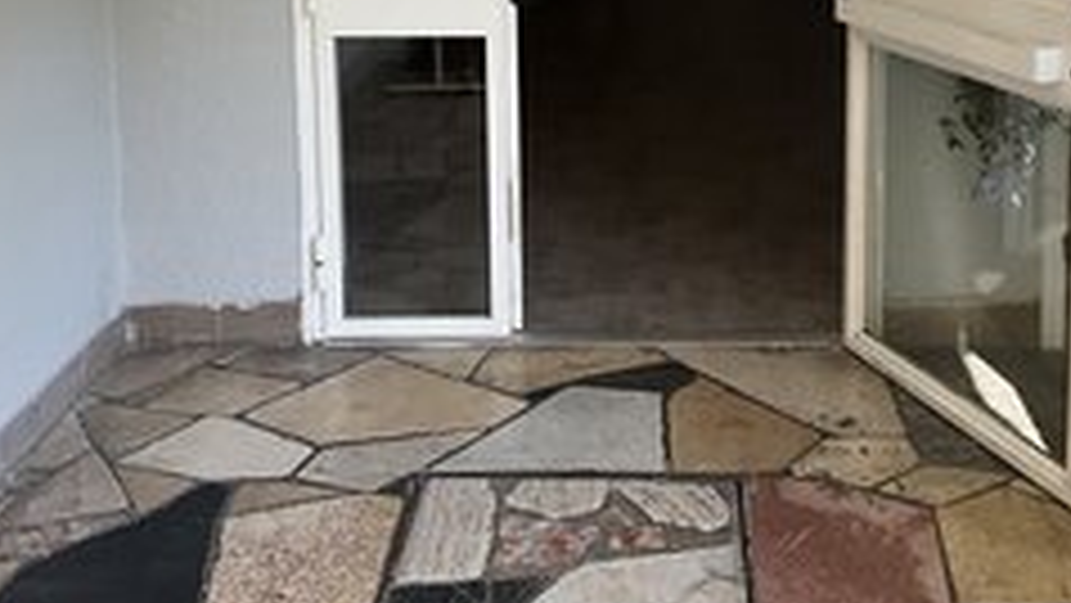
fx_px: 1505
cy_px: -18
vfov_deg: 21.7
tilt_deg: -7.4
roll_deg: +0.5
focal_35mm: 53
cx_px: 630
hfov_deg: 39.0
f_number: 1.8
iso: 32
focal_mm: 3
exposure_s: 1/122
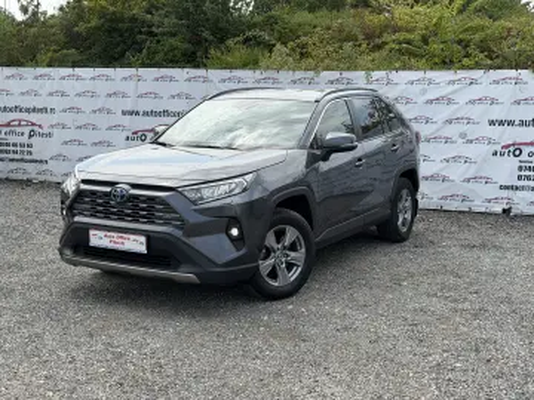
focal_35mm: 48
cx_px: 267
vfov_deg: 30.3
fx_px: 740
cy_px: 200
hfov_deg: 39.7
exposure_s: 1/2976
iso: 64
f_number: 1.78
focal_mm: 6.76
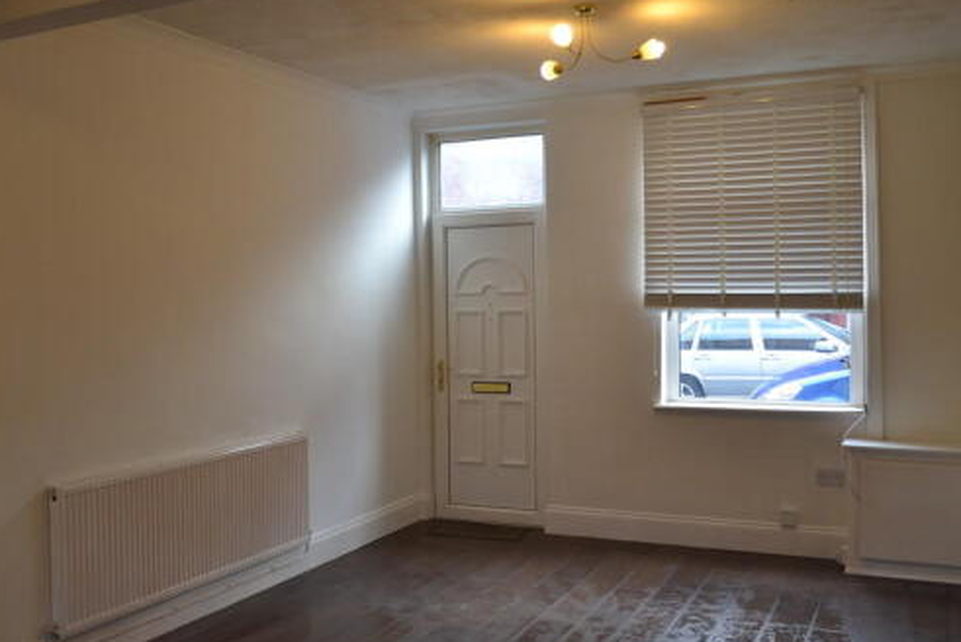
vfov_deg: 36.9
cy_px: 310
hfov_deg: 52.7
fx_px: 962
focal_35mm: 36
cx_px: 381
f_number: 4
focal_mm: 18
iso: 400
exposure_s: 1/60
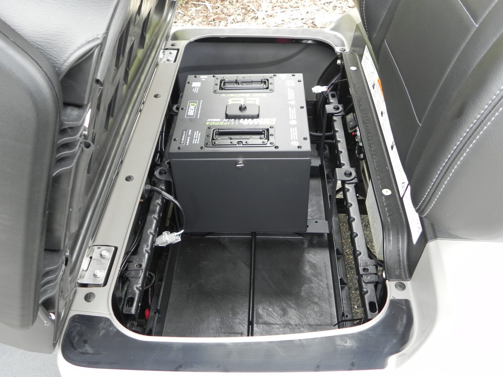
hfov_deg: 55.4
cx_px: 252
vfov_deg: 42.9
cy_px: 188
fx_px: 480
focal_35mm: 33
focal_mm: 5.9
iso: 160
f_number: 3.2
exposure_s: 1/77
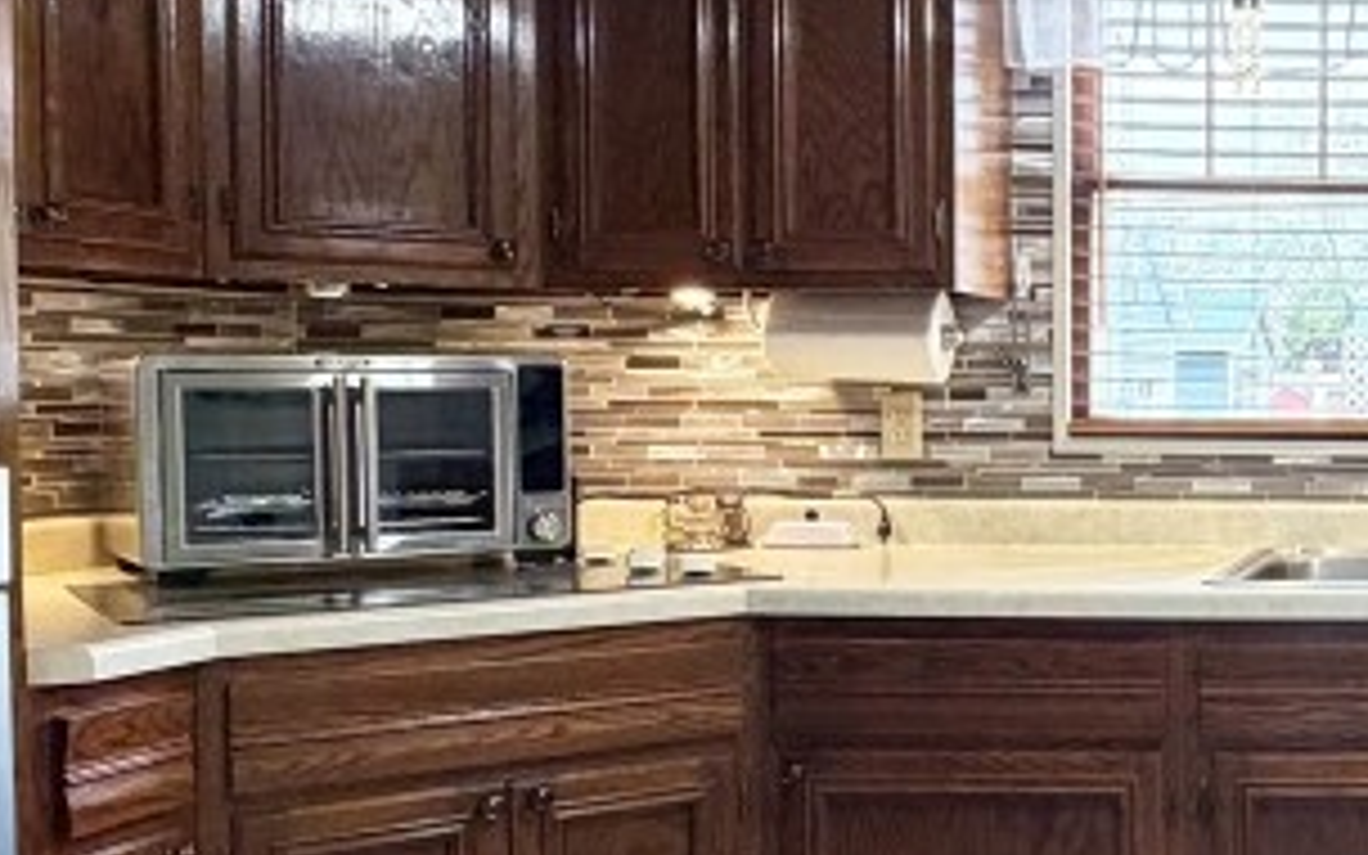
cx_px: 1557
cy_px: 446
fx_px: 1864
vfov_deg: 25.8
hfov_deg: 34.1
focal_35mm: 50
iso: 250
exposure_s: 1/120
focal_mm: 2.22
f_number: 2.2
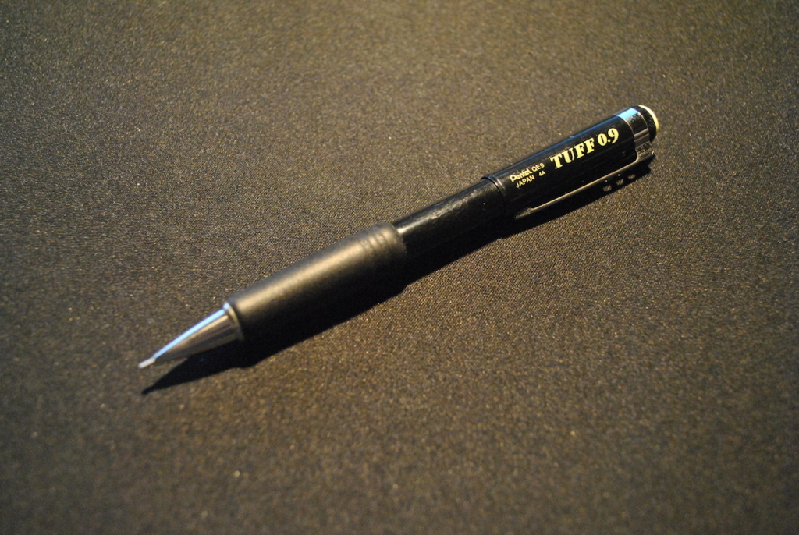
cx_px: 400
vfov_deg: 37.0
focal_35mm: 36
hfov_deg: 53.1
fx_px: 800
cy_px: 268
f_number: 4
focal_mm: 24
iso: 1600
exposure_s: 1/25
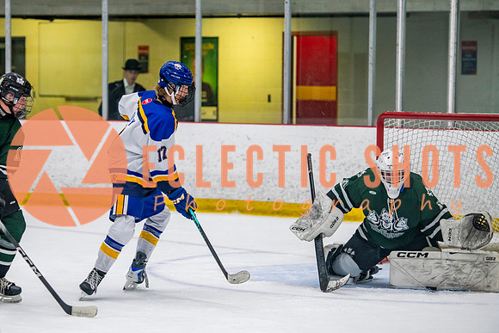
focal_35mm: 162
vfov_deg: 8.5
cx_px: 177
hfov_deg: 12.6
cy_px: 149
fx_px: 2252
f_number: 3.2
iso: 2000
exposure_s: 1/640
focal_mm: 125
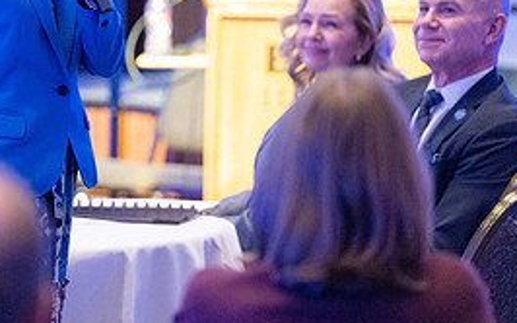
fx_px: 4225
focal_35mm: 300
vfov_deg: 4.4
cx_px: -10
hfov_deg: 7.0
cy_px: -7
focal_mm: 135
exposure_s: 1/160
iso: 5000
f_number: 2.8
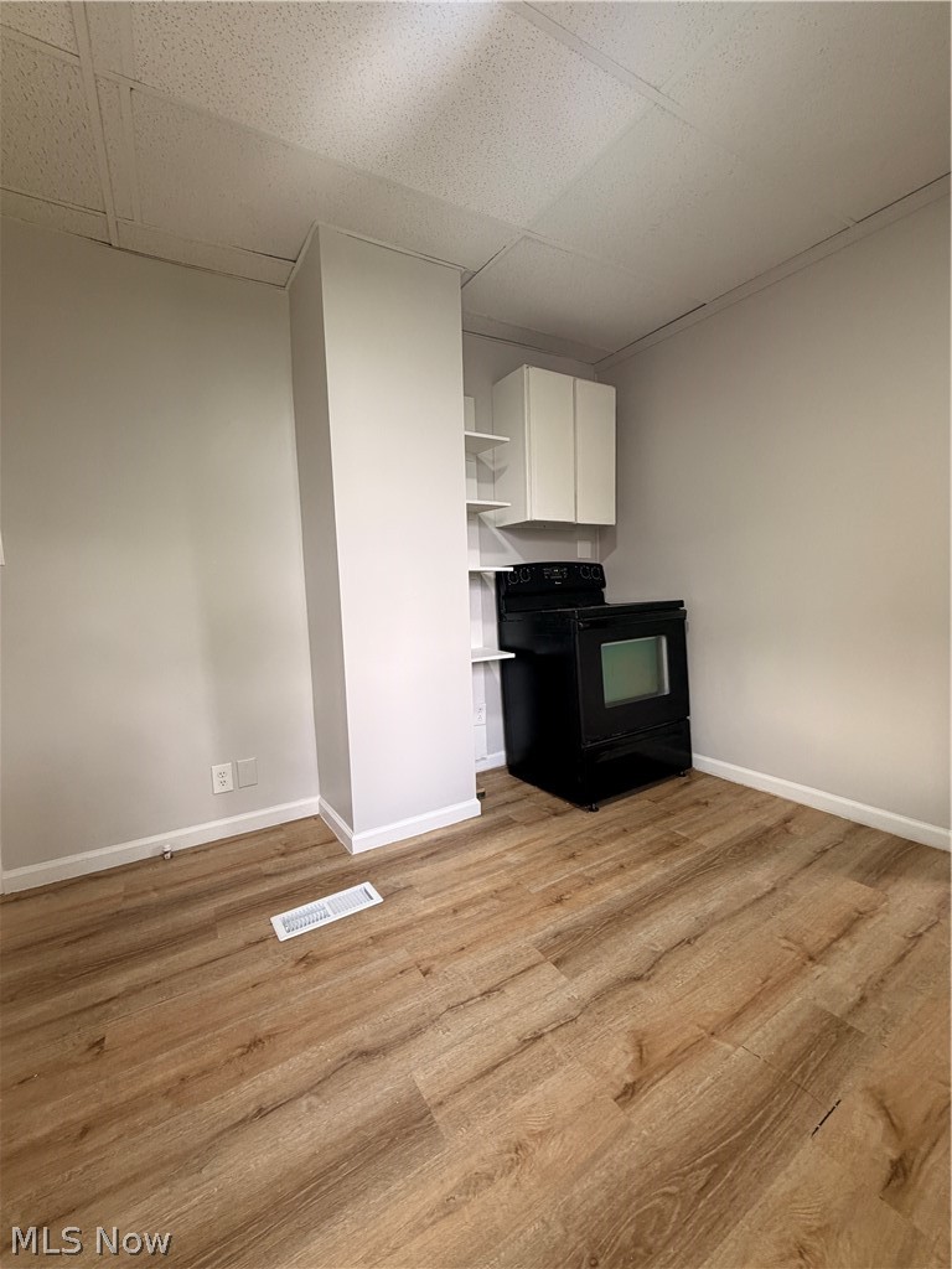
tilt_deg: -6.1
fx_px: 513
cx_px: 476
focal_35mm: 14
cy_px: 634
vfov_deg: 102.1
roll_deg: +2.8
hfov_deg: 85.7
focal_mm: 2.22
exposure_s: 1/60
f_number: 2.2
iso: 200
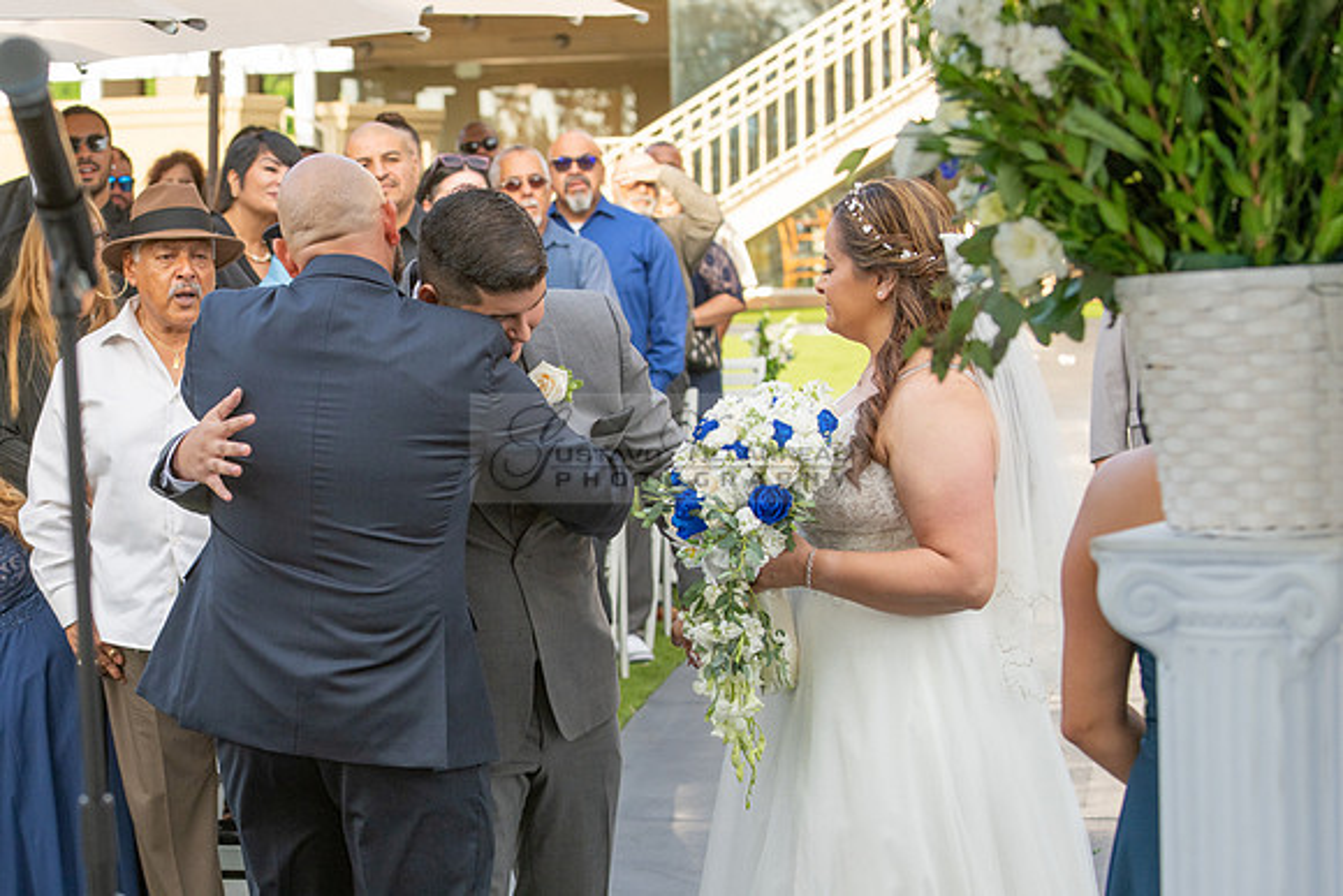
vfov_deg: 14.2
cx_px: 422
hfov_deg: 21.1
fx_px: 3584
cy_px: 572
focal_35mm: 96
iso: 400
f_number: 2.8
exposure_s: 1/800
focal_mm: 70
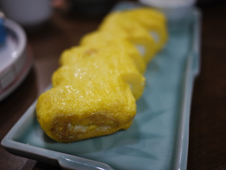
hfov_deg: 46.8
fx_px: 261
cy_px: 85
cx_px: 113
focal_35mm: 40
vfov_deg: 36.0
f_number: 1.7
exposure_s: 1/30
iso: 250
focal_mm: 20
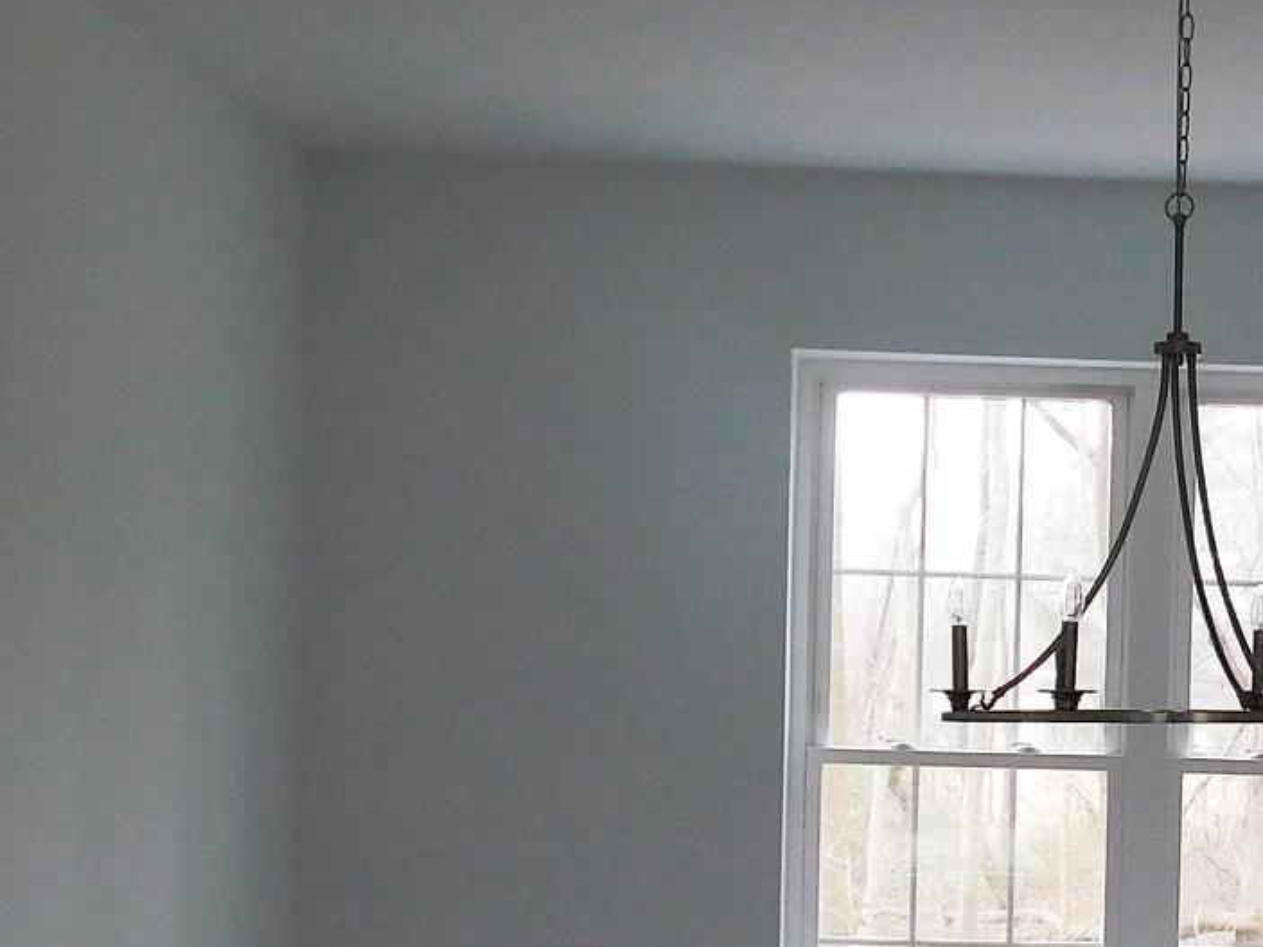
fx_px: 2444
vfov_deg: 21.8
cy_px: 641
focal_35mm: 67
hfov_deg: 28.6
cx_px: 919
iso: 125
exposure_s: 1/30
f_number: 3
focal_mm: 4
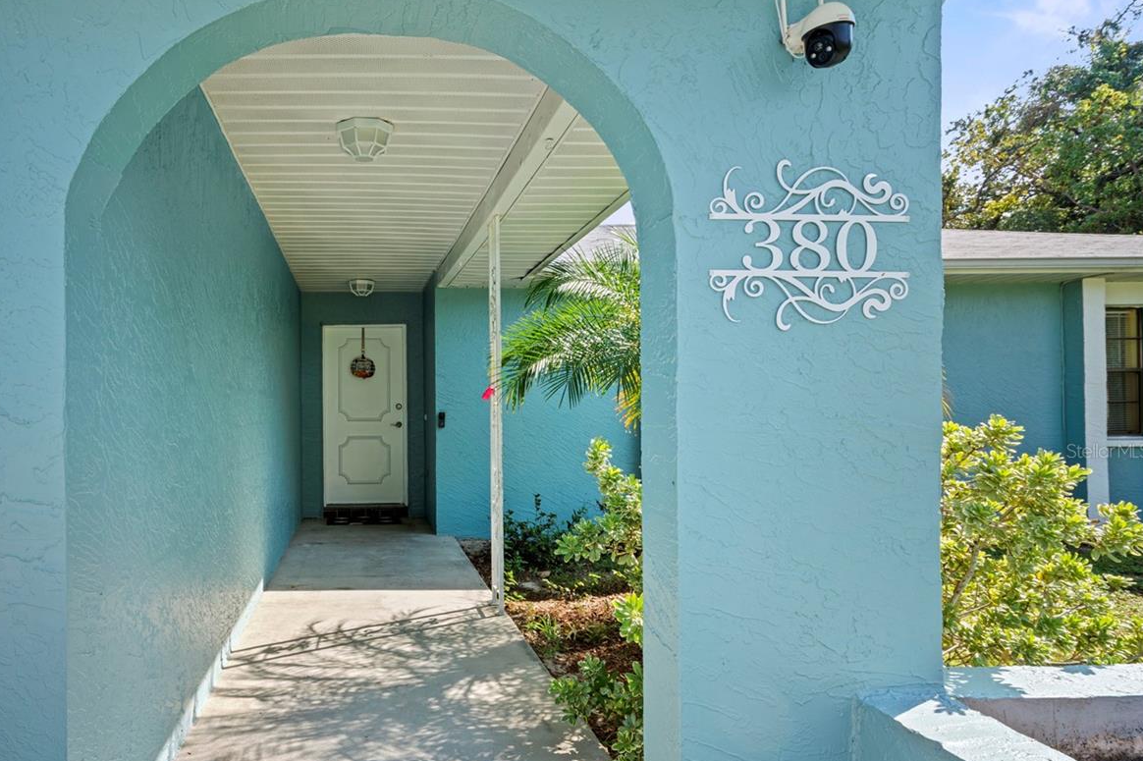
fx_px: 698
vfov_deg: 56.8
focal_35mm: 22
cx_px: 368
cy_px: 451
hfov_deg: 75.8
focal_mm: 16
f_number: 10
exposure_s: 1/20
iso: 100
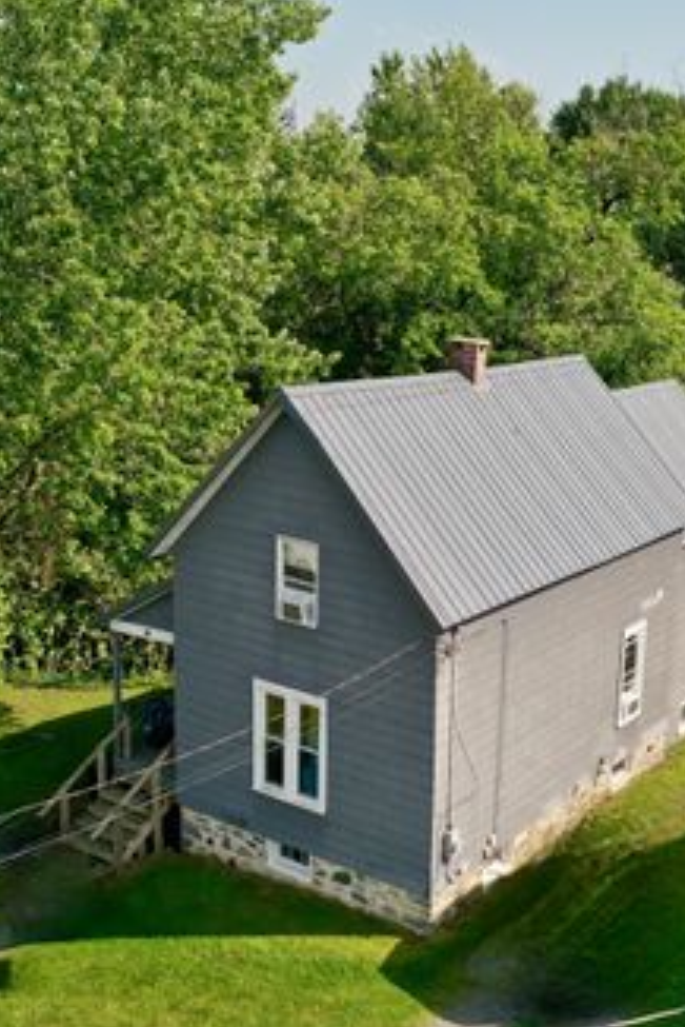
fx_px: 1226
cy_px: 523
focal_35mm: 43
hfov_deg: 30.9
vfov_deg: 45.4
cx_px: 477
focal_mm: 10.26
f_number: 3.5
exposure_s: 1/60
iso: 100
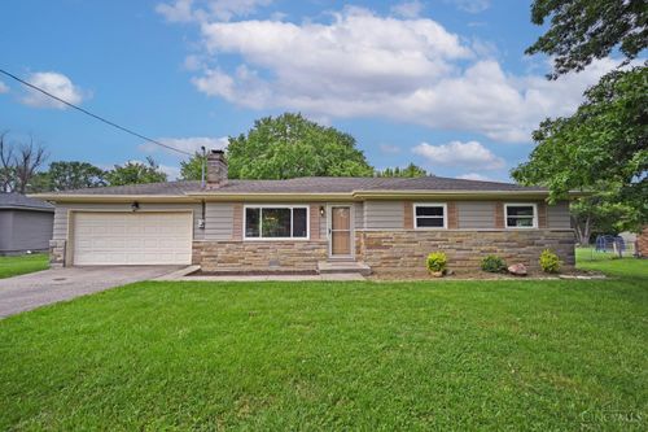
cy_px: 216
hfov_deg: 100.4
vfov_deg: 77.3
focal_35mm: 15
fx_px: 270
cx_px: 324
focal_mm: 15
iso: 100
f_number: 6.3
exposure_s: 1/250
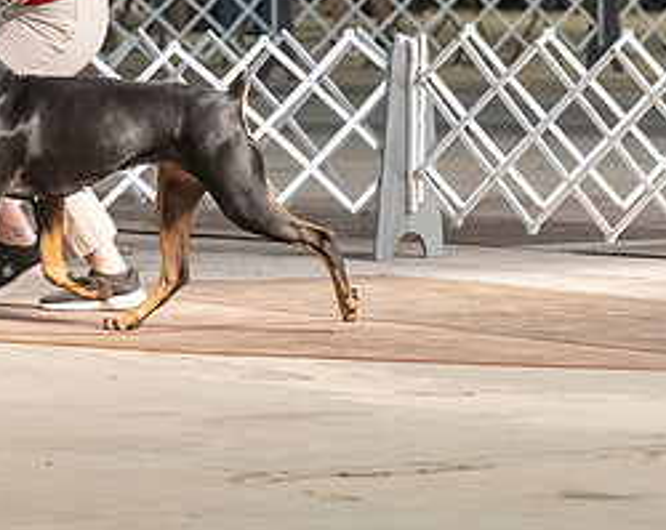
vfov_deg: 5.0
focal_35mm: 310
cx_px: -49
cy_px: -61
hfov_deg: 6.2
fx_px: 6099
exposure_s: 1/400
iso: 6400
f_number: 5
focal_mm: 122
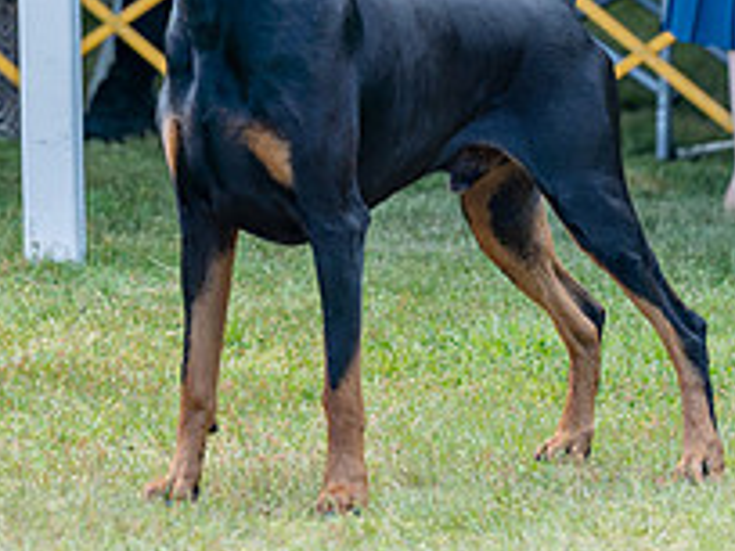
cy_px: -260
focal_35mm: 621
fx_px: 13186
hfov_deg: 3.2
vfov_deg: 2.4
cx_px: 137
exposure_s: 1/500
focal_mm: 167
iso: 100
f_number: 3.2
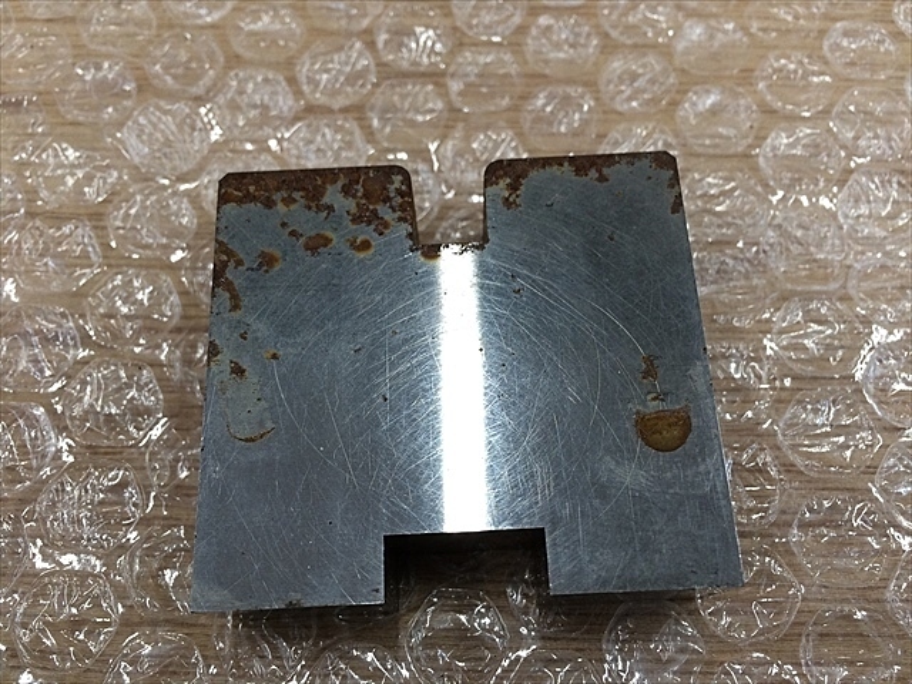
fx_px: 764
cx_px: 456
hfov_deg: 61.7
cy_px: 342
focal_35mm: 29
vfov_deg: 48.2
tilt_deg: -69.7
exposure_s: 1/30
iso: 80
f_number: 2.2
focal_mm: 4.15
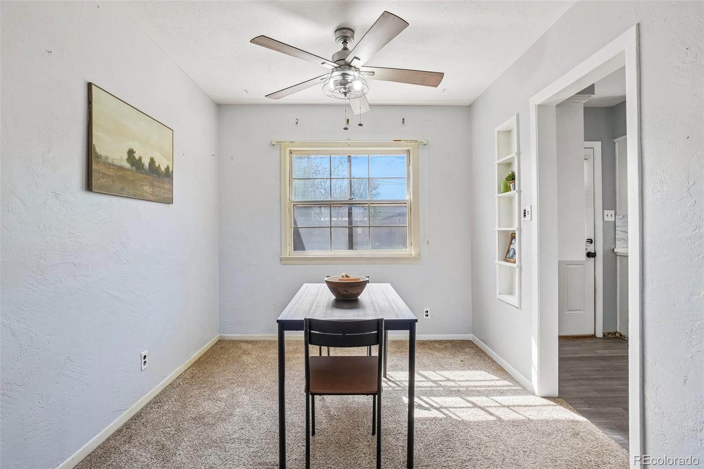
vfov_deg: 72.0
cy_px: 234
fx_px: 323
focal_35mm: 16
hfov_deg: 95.0
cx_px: 352
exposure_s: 1/125
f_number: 8
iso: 400
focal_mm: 11
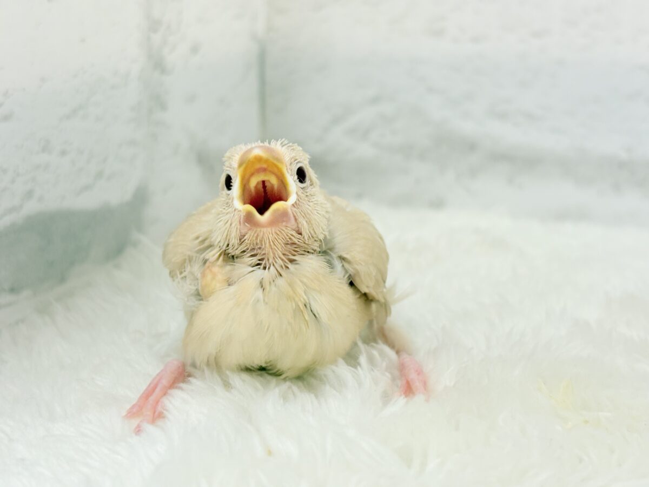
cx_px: 324
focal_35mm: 52
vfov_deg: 28.0
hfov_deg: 36.8
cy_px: 244
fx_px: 975
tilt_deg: -13.1
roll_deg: -1.9
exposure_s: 1/100
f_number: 1.6
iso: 80
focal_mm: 5.96
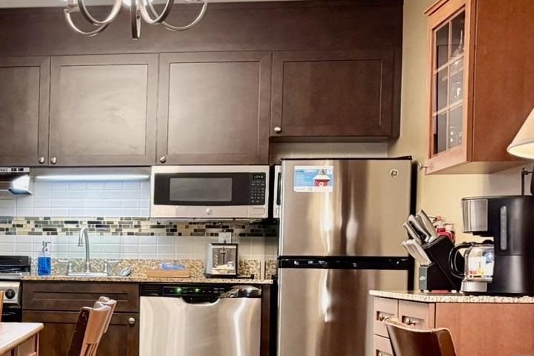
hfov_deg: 24.3
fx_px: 1142
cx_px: -78
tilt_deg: -2.5
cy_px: 292
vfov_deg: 17.5
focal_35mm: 77
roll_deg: -1.0
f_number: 1.6
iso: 400
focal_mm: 5.96
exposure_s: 1/60
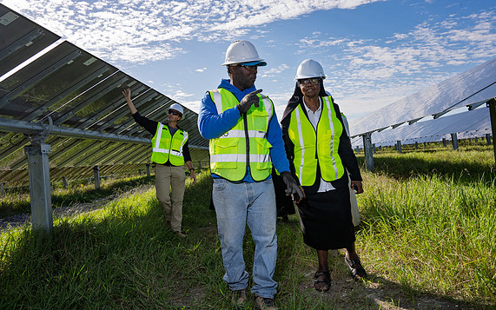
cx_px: 245
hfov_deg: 64.6
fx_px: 392
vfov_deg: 43.1
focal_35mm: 29
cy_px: 145
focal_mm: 28
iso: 200
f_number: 11
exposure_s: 1/200
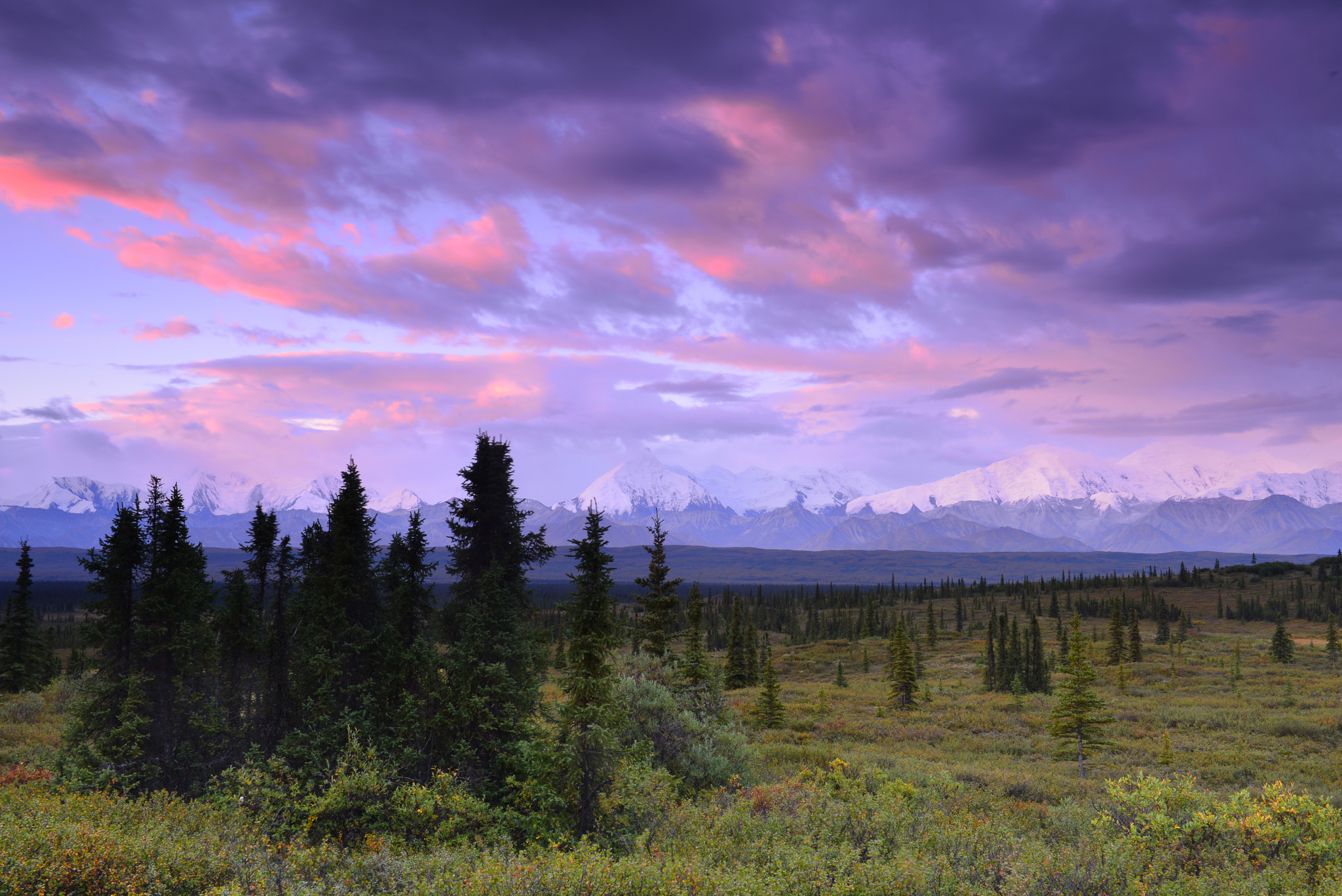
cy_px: 448
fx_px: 1417
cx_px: 671
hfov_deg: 50.7
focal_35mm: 38
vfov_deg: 35.1
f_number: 18
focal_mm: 38
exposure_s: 5
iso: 100
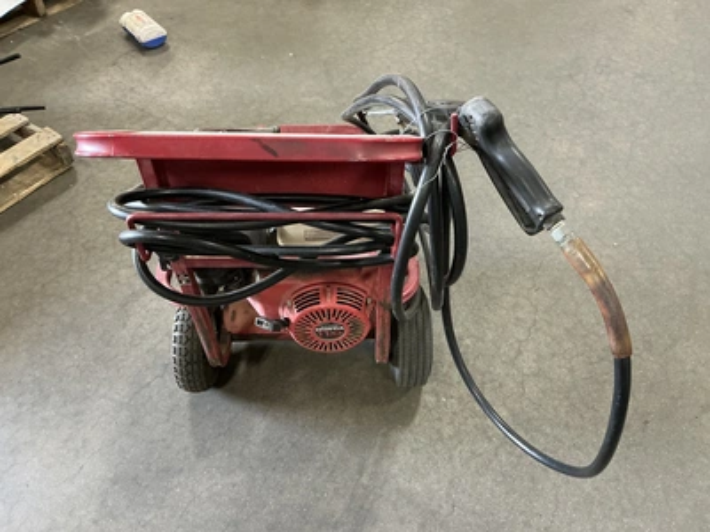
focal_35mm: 28
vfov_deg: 49.7
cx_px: 355
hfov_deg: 63.4
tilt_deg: -48.6
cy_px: 266
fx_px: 574
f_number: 1.8
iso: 250
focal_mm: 3
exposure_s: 1/40
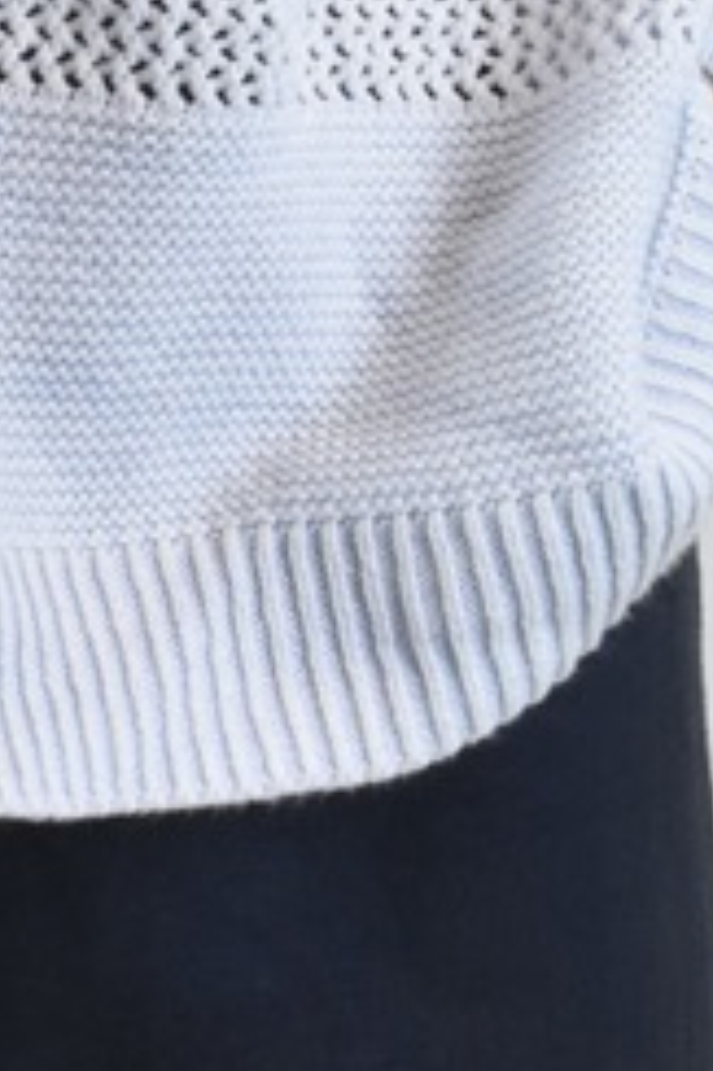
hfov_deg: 4.3
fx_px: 9490
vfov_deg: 6.4
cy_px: -599
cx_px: -665
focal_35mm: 319
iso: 1600
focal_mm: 48
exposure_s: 1/60
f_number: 16
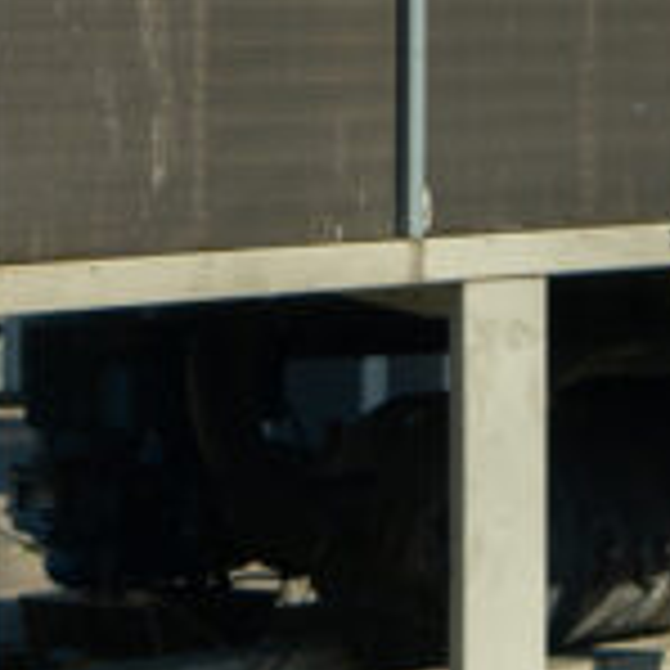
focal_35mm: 240
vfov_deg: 7.2
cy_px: -88
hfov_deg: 7.3
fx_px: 5256
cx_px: 198
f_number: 4
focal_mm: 41
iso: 320
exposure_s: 1/1250
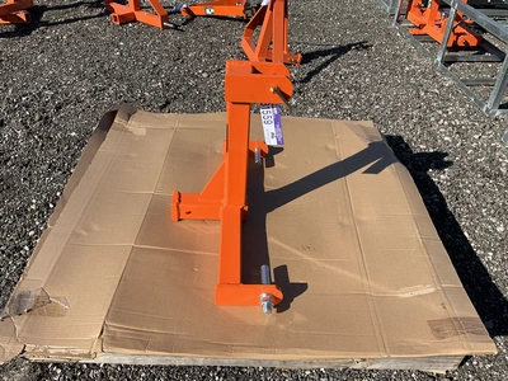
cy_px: 190
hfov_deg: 61.7
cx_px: 254
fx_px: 426
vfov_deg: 48.2
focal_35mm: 29
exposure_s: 1/1675
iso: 25
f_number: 1.8
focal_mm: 3
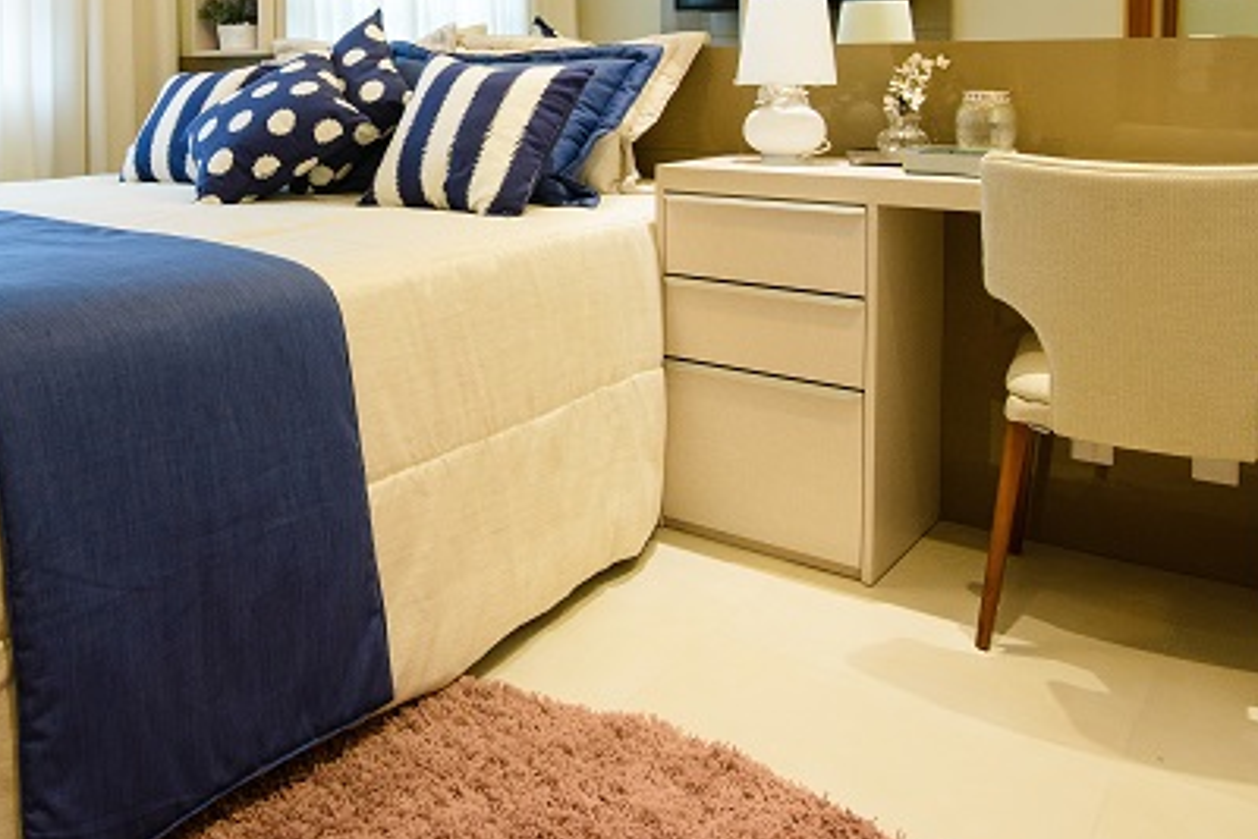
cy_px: 119
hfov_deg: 56.2
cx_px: 333
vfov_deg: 38.9
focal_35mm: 32
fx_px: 1119
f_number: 10
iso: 640
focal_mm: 16
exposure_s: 1/13
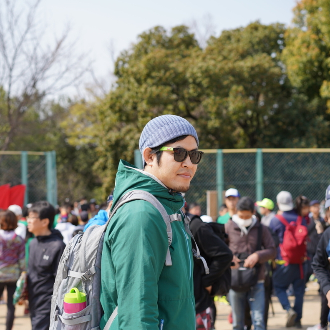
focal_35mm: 71
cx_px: 131
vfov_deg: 24.3
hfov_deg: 24.3
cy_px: 163
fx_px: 766
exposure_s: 1/800
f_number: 3.5
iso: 100
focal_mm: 55
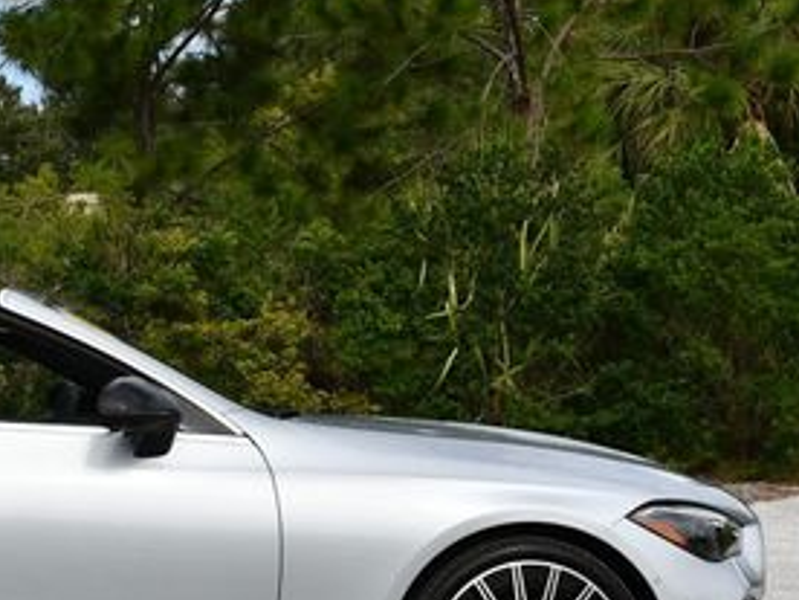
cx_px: -29
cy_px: 307
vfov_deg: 13.8
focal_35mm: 107
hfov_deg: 17.9
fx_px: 2470
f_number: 8
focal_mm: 24
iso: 100
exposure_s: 1/250
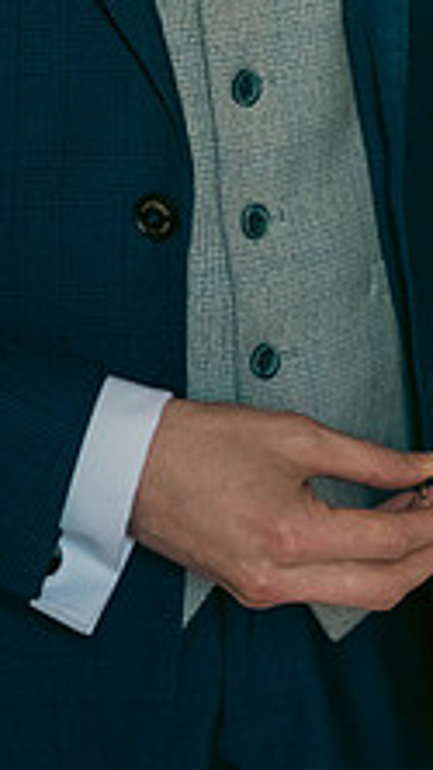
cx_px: 724
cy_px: 421
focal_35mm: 192
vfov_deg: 11.2
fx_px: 3916
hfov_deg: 6.2
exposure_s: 1/160
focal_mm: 70
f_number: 3.5
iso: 640
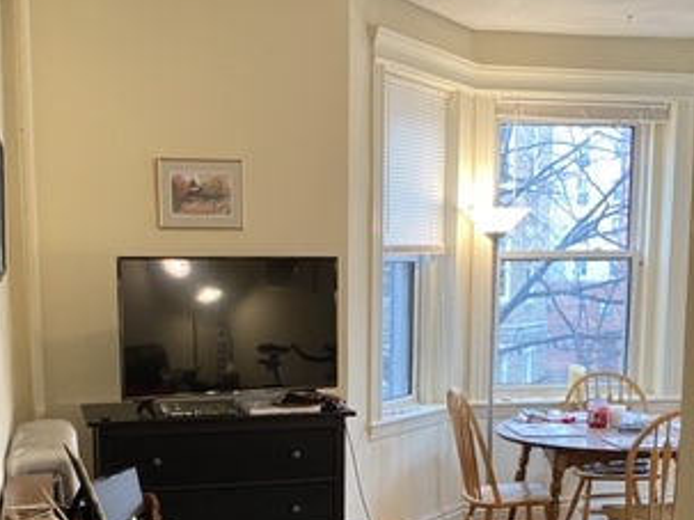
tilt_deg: -9.2
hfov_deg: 34.9
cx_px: 328
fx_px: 1102
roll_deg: +0.5
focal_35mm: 55
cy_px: 440
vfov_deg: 25.9
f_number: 1.8
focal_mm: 4.25
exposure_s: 1/60
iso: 200
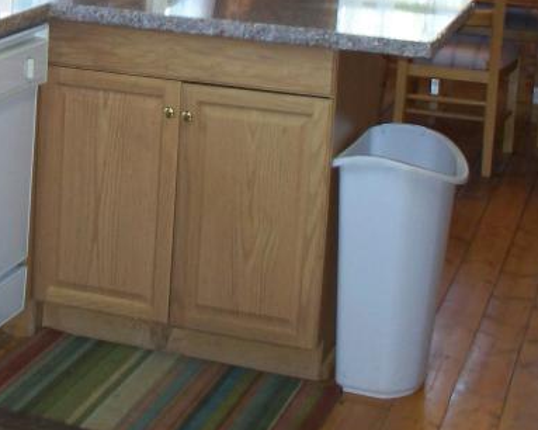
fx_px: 1496
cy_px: -31
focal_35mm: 94
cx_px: -37
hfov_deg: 19.6
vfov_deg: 15.9
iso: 200
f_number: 2.8
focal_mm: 7.54
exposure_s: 1/40
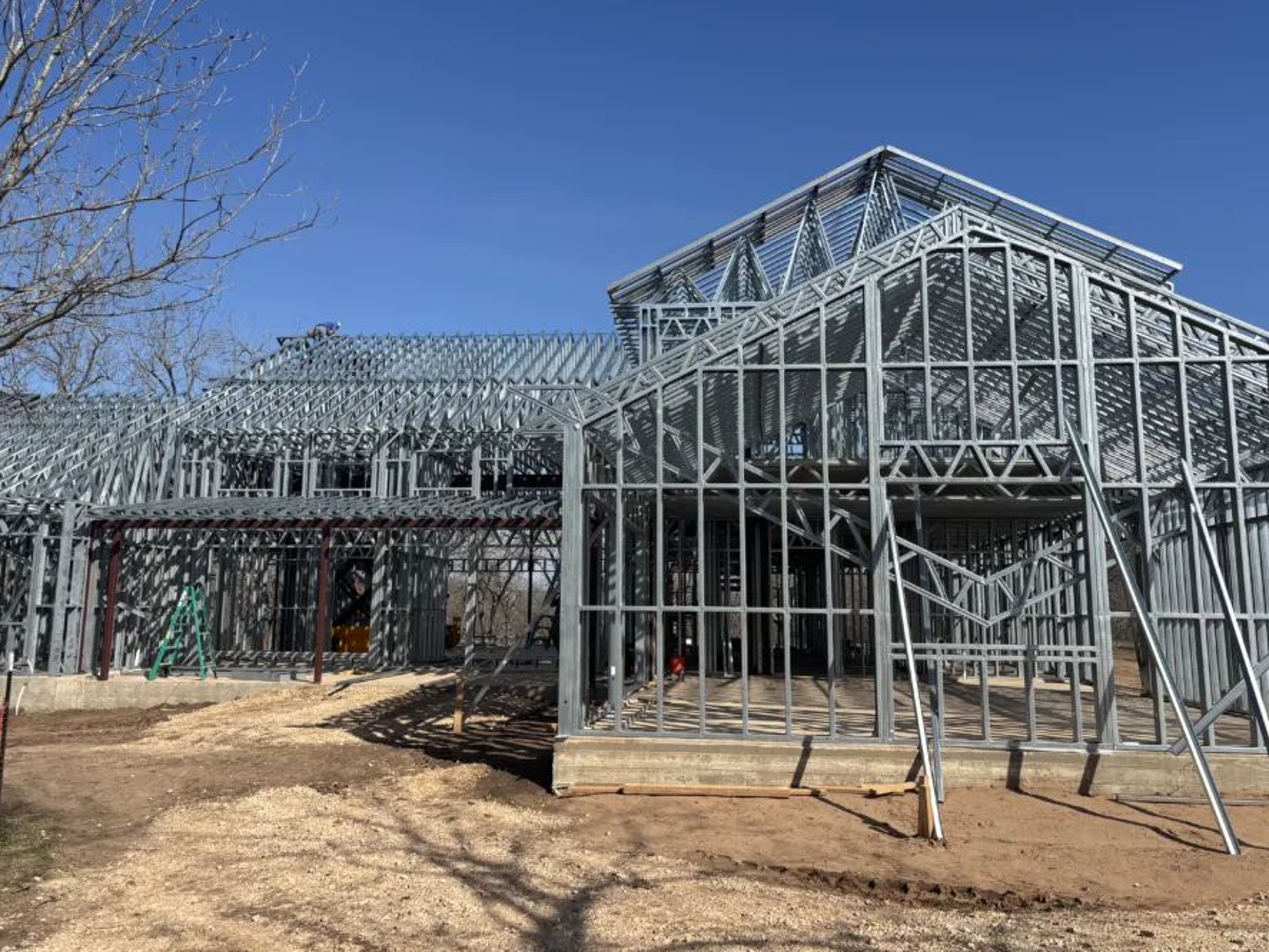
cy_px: 415
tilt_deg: +9.0
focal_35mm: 30
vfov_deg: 46.7
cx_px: 628
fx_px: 1100
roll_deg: -0.2
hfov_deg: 59.9
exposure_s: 1/3788
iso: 50
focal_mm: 5.96
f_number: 1.6
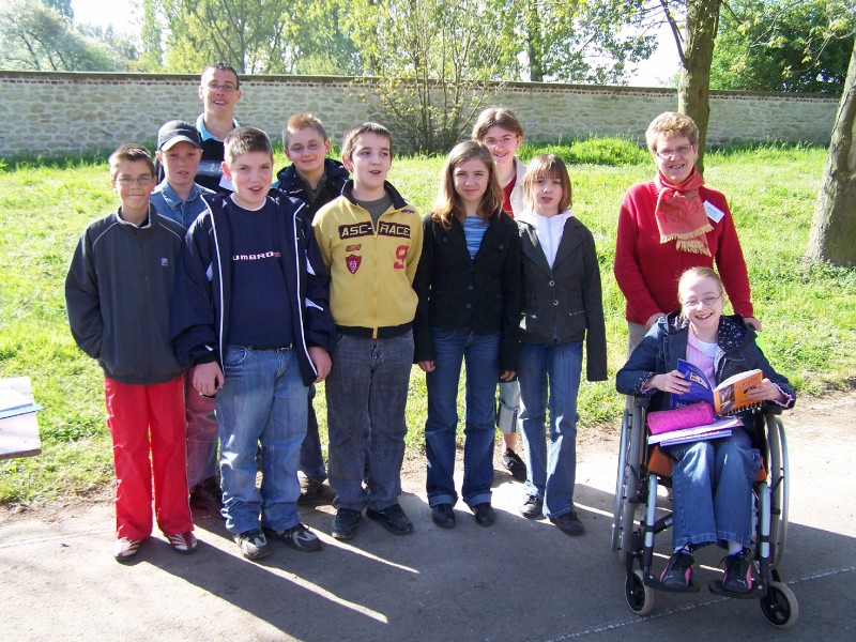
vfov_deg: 37.7
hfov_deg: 49.0
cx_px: 428
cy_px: 321
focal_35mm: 38
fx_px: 940
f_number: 2.8
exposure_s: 1/160
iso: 64
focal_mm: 6.3
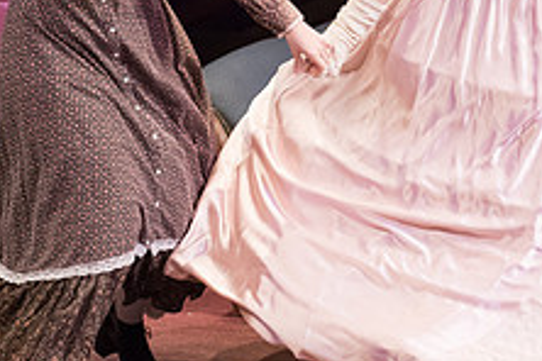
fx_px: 11788
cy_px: 26
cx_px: 427
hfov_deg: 2.6
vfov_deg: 1.8
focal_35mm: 783
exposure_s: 1/400
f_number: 4
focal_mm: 300
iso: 3200
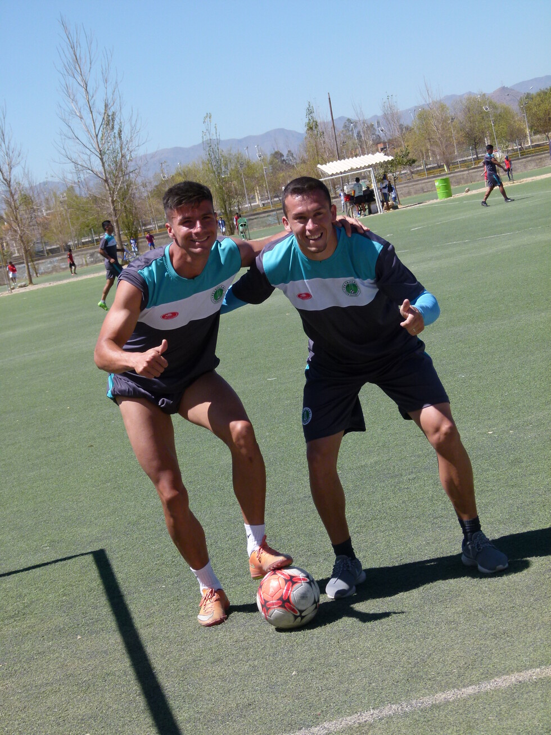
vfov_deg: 22.3
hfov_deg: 16.8
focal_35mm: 88
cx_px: 276
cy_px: 368
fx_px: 1868
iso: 100
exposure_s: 1/800
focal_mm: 15.8
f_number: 4
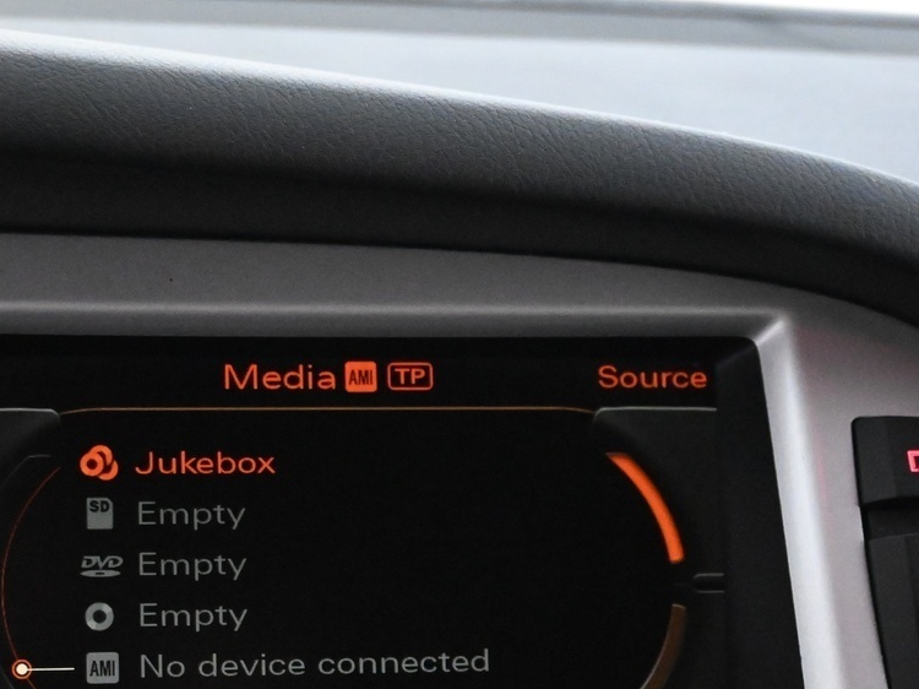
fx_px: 2150
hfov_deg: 24.1
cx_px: 363
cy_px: 565
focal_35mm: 81
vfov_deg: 18.0
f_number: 4.5
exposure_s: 1/40
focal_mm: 26
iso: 8000
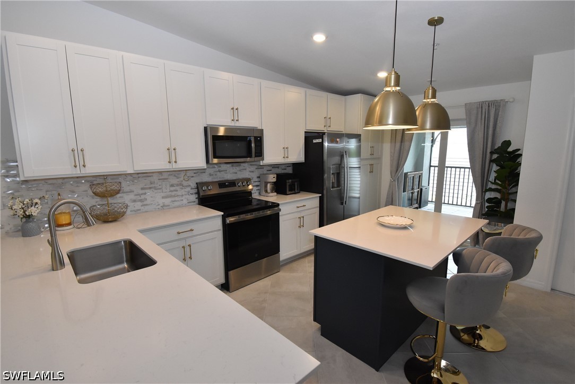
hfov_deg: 95.0
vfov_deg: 72.1
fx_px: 264
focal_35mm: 16
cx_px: 288
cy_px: 192
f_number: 8
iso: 1600
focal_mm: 11
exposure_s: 1/125
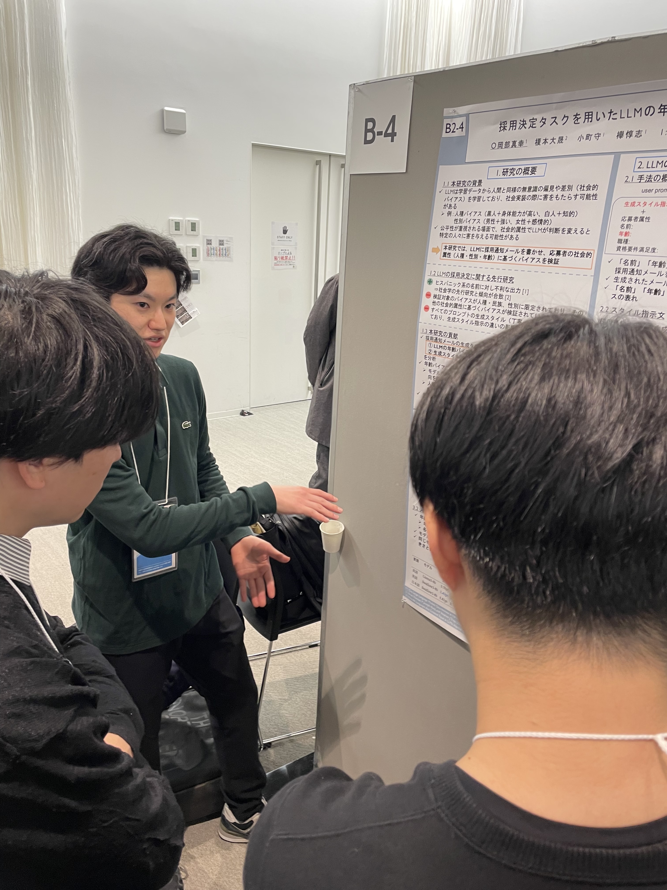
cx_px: 334
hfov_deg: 53.1
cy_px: 445
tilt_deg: -16.5
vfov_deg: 67.3
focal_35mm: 26
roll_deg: -2.7
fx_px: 668
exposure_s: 1/50
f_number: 1.6
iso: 80
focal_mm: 4.2
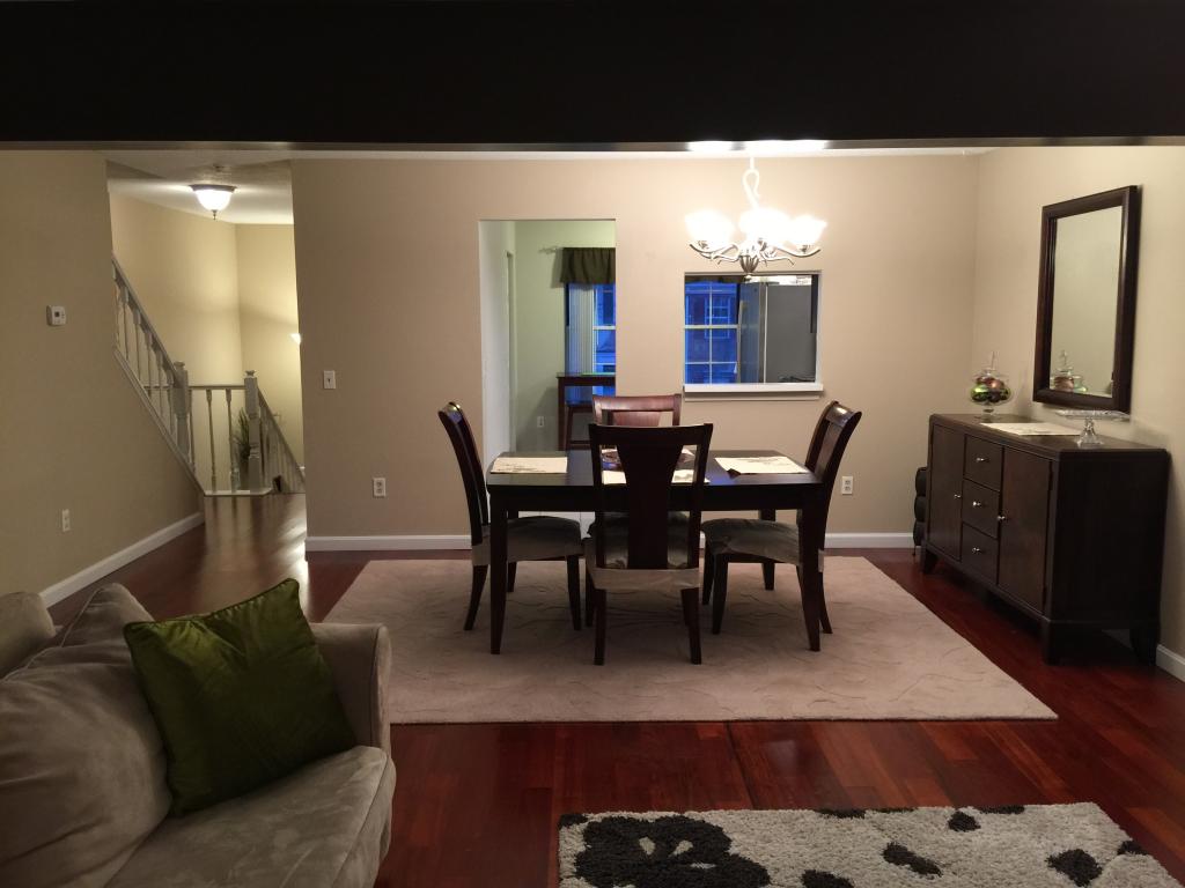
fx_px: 993
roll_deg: -0.6
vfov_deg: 48.2
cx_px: 592
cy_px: 444
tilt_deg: -6.4
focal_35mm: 29
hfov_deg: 61.7
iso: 80
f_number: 2.2
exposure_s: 1/15
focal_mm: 4.15
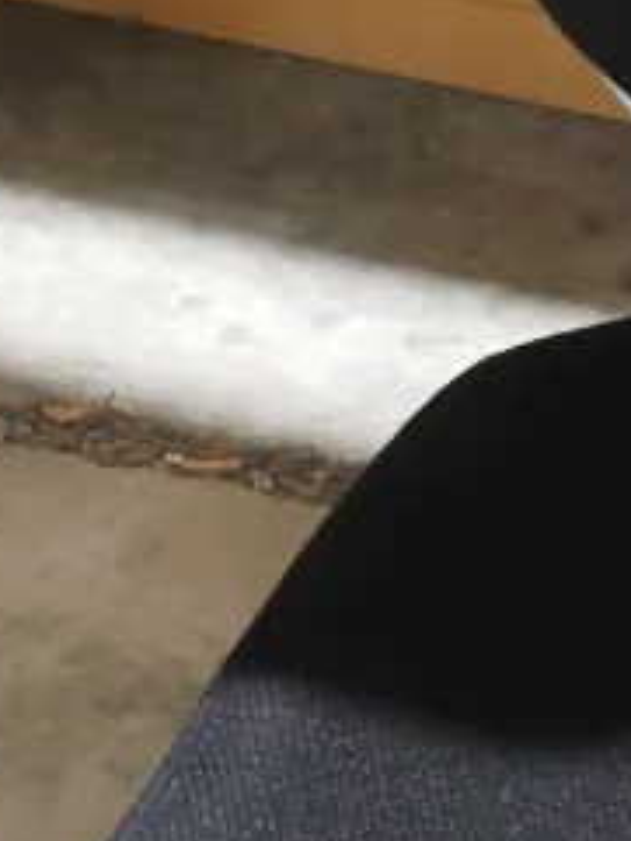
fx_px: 3715
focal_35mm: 153
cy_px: 468
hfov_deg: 9.3
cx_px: 1121
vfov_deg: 12.9
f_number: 4
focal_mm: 18
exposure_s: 1/60
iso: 1250
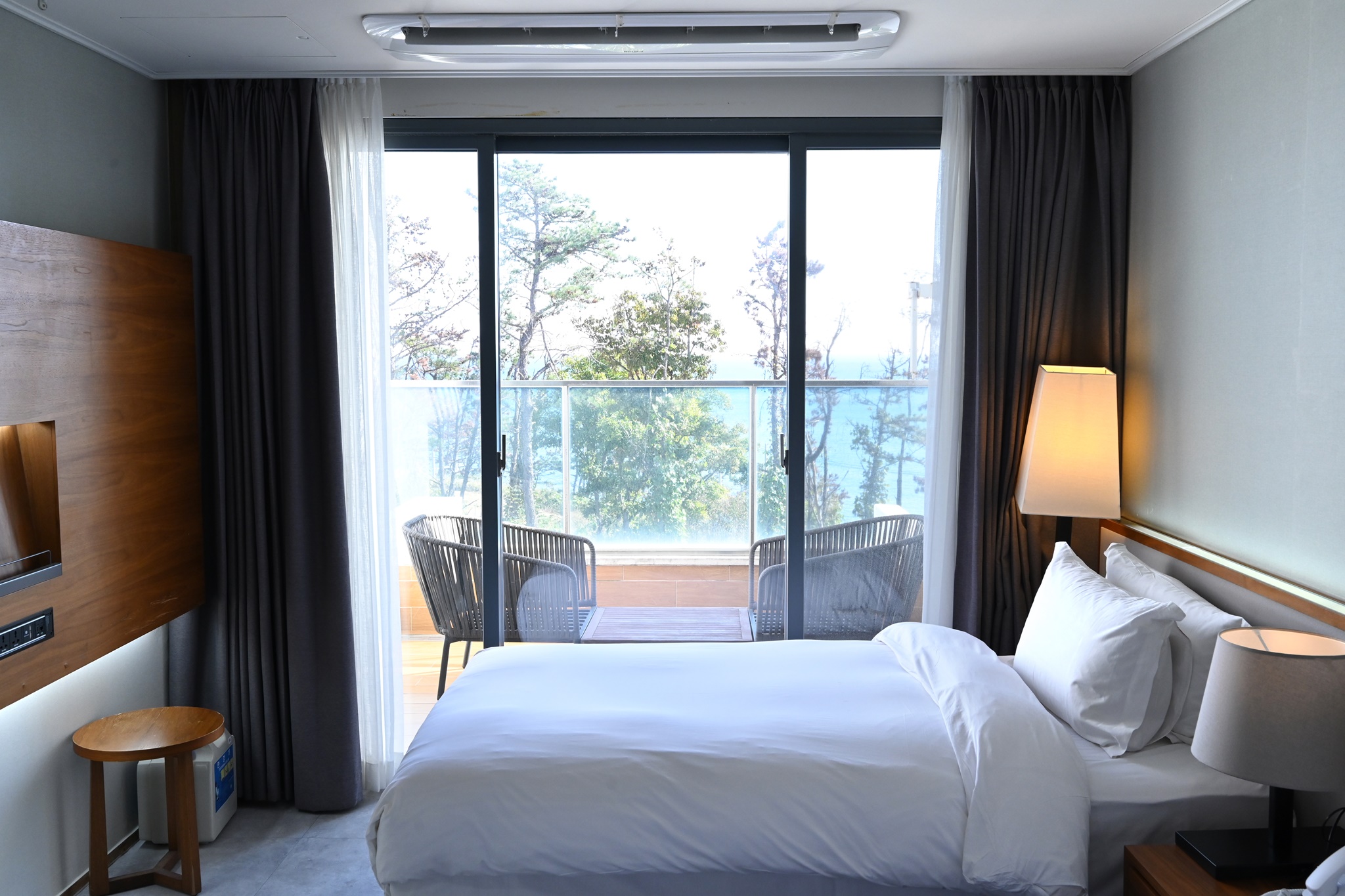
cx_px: 672
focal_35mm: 30
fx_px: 1121
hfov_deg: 61.9
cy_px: 448
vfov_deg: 43.6
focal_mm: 30
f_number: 10
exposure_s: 1/200
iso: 1250
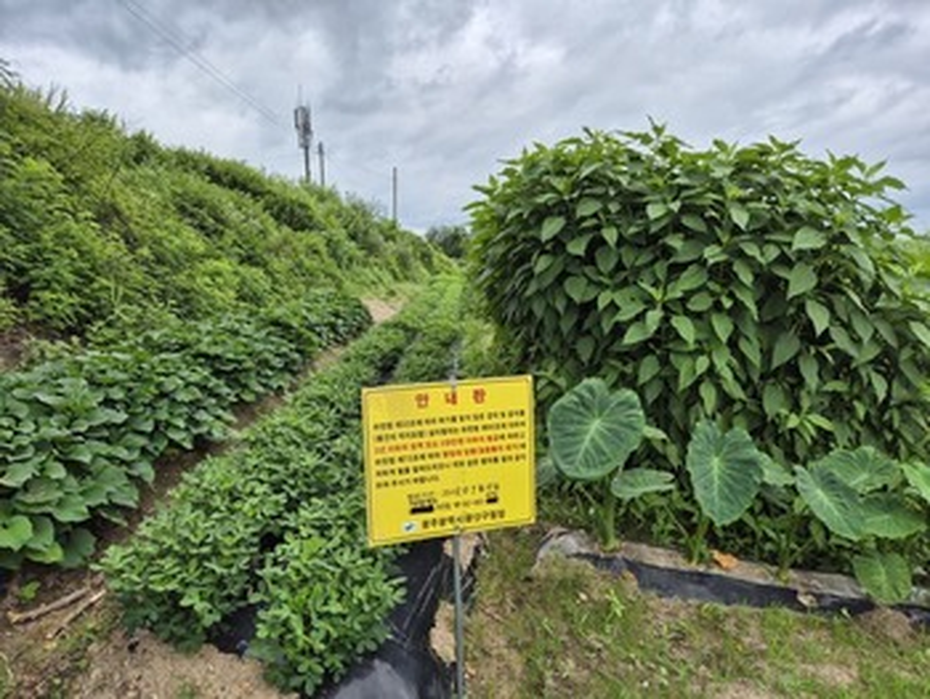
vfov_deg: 58.9
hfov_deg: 73.9
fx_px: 618
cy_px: 350
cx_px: 465
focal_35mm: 23
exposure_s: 1/1204
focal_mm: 5.4
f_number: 1.8
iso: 25
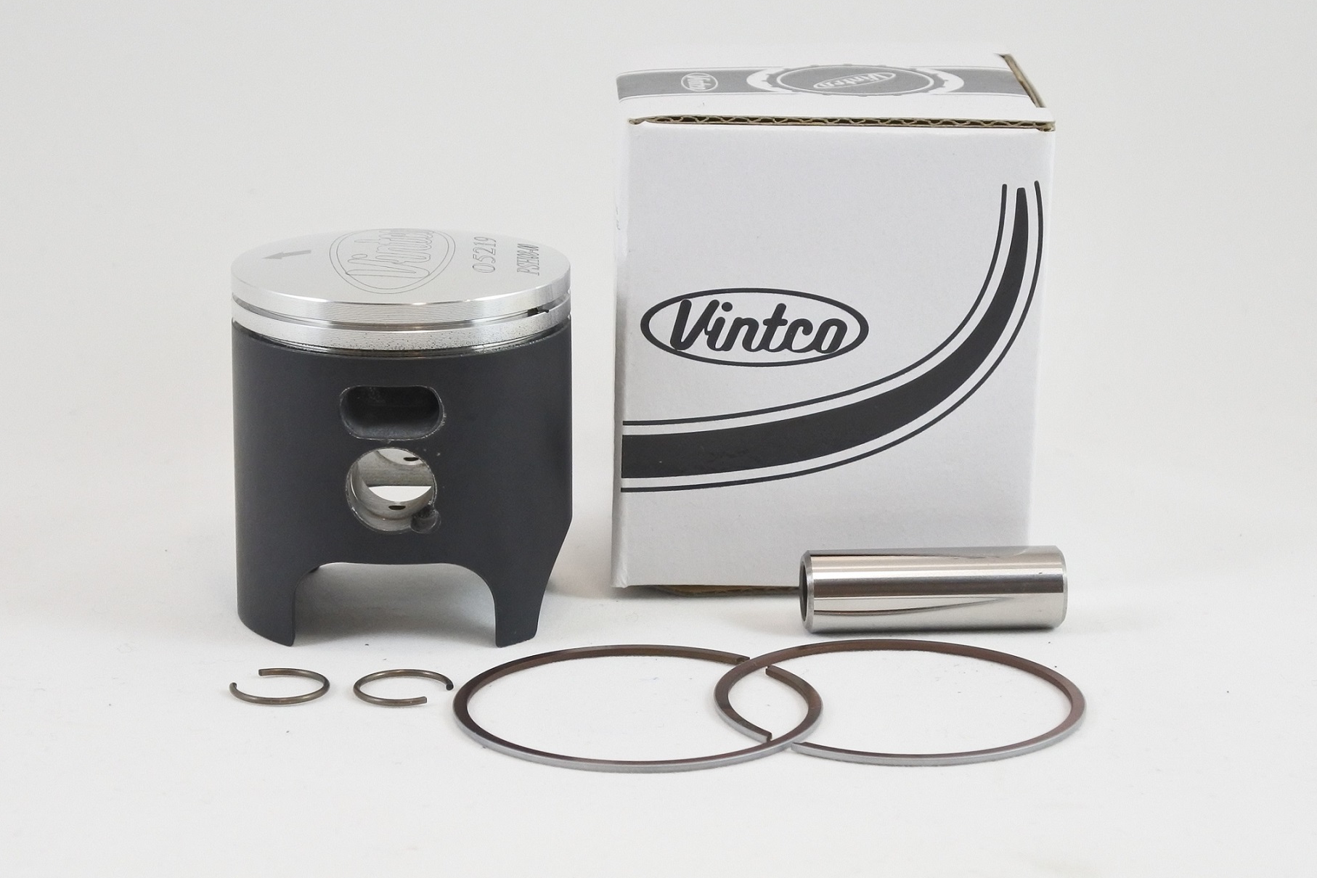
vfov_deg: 21.2
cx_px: 627
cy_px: 438
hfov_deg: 31.4
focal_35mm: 64
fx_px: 2342
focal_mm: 22.7
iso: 560
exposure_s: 1/125
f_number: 5
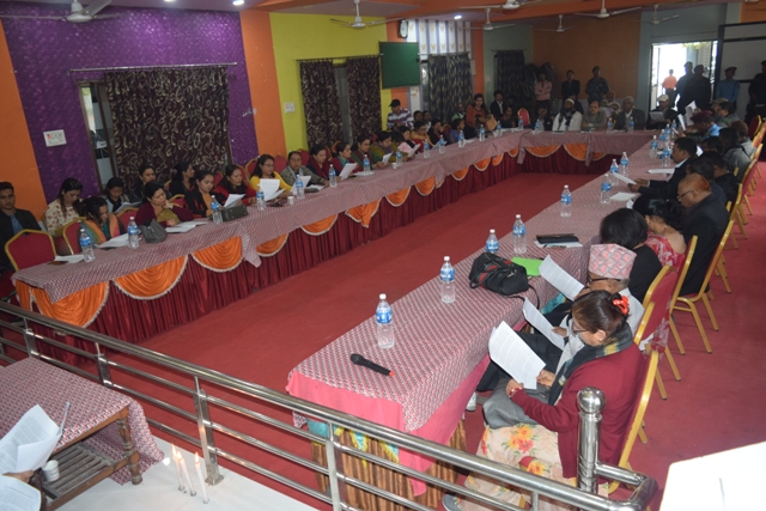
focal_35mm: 27
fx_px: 575
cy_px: 256
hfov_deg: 67.4
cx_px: 383
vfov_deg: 48.0
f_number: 4
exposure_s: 1/60
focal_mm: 18
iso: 800
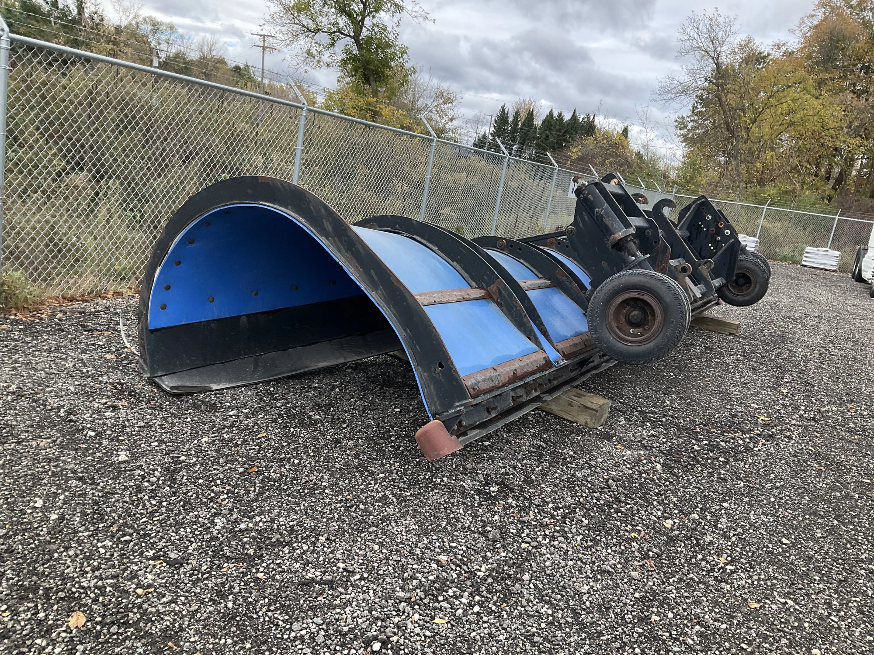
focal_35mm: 29
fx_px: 732
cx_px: 437
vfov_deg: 48.2
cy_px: 328
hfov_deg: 61.7
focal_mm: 3
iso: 25
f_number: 1.8
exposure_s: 1/446
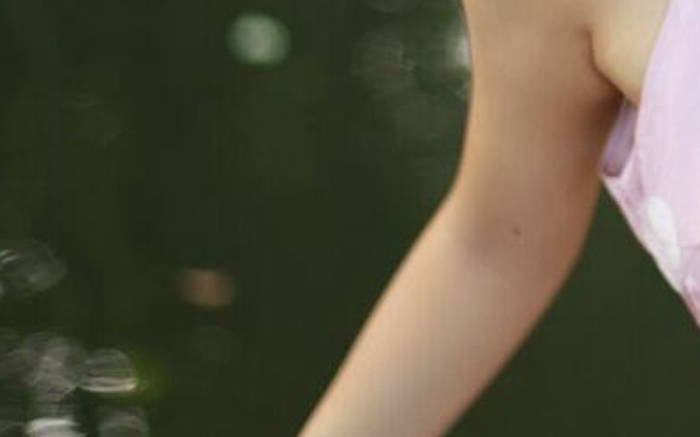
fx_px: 3777
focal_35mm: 198
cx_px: 860
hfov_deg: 10.4
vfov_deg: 6.6
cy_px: -142
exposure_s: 1/200
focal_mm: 50
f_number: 1.8
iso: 640
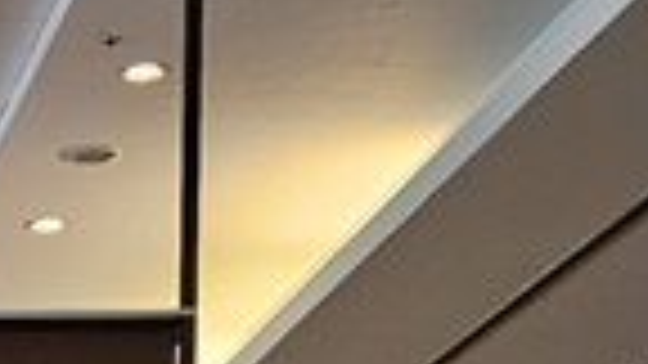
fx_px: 2990
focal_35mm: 174
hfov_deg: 11.6
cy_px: 989
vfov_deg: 6.5
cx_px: -472
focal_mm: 5.4
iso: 125
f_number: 1.8
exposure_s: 1/120
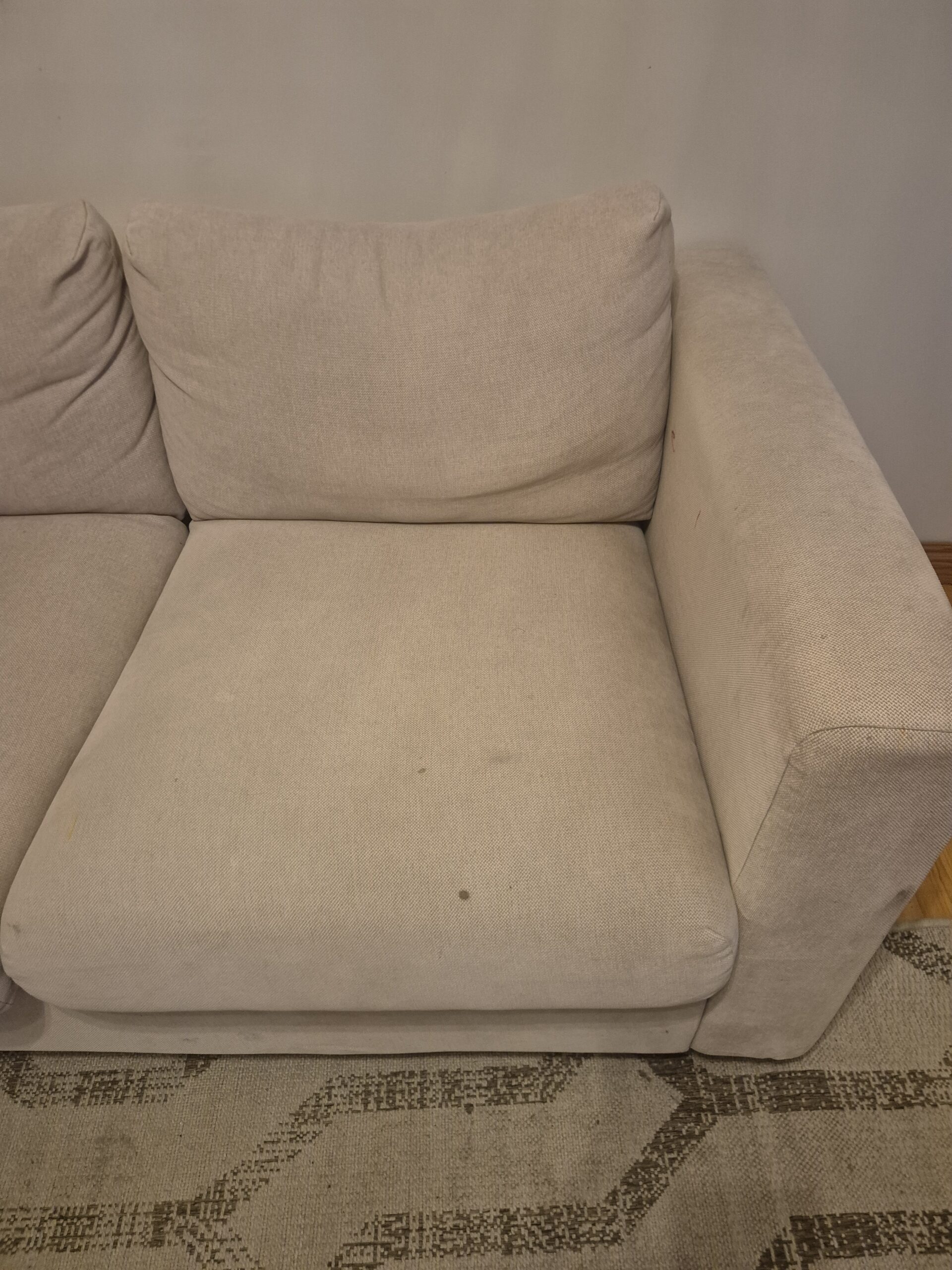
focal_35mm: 23
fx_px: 843
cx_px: 476
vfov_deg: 73.9
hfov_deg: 58.9
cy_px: 635
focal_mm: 5.4
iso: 1000
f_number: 1.8
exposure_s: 1/60
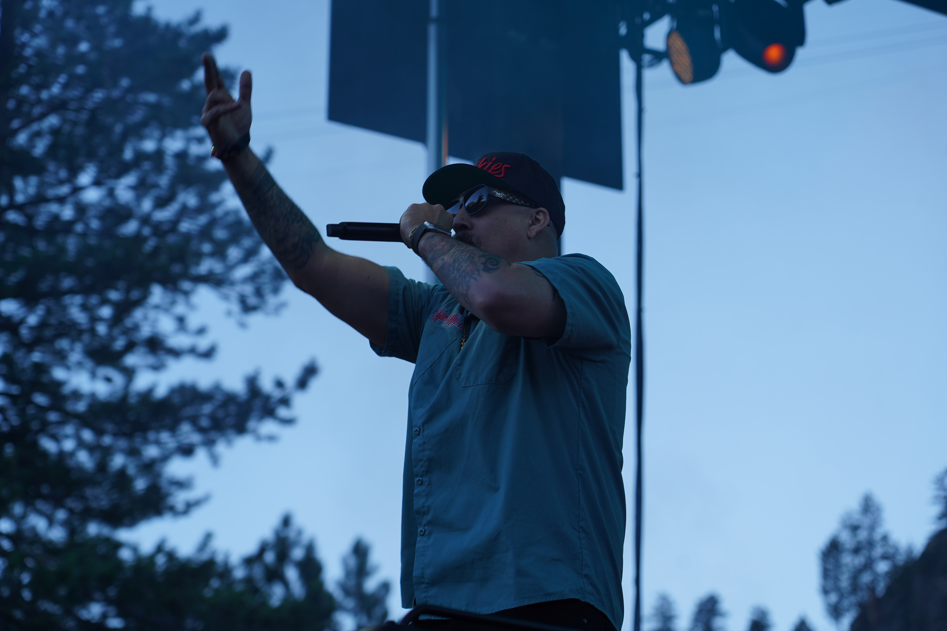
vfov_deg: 13.0
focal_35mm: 105
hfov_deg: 19.5
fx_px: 2762
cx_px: 474
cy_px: 316
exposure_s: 1/200
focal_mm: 105
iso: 100
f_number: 5
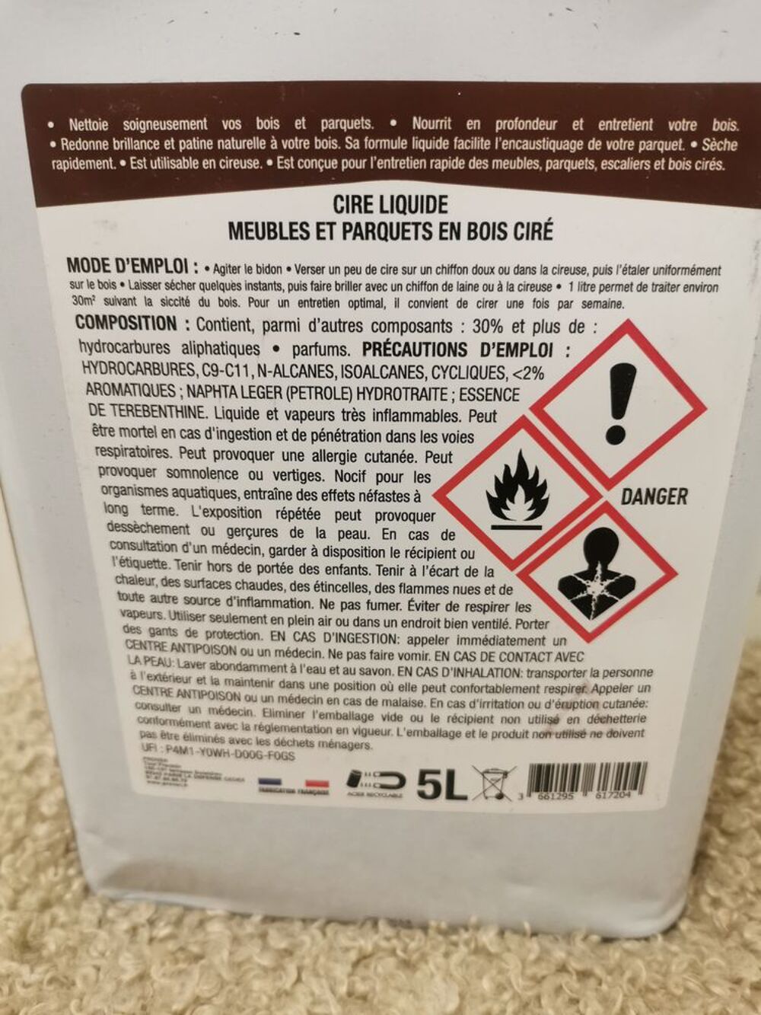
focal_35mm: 27
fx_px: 791
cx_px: 380
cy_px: 508
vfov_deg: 65.3
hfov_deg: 51.4
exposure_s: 1/50
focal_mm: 5.58
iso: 200
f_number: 1.8
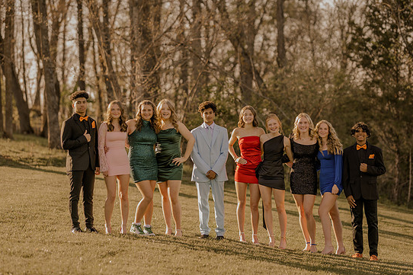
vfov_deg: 15.0
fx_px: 1044
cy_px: 134
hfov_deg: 22.4
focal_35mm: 91
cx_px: 206
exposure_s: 1/640
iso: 100
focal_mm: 85
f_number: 1.8
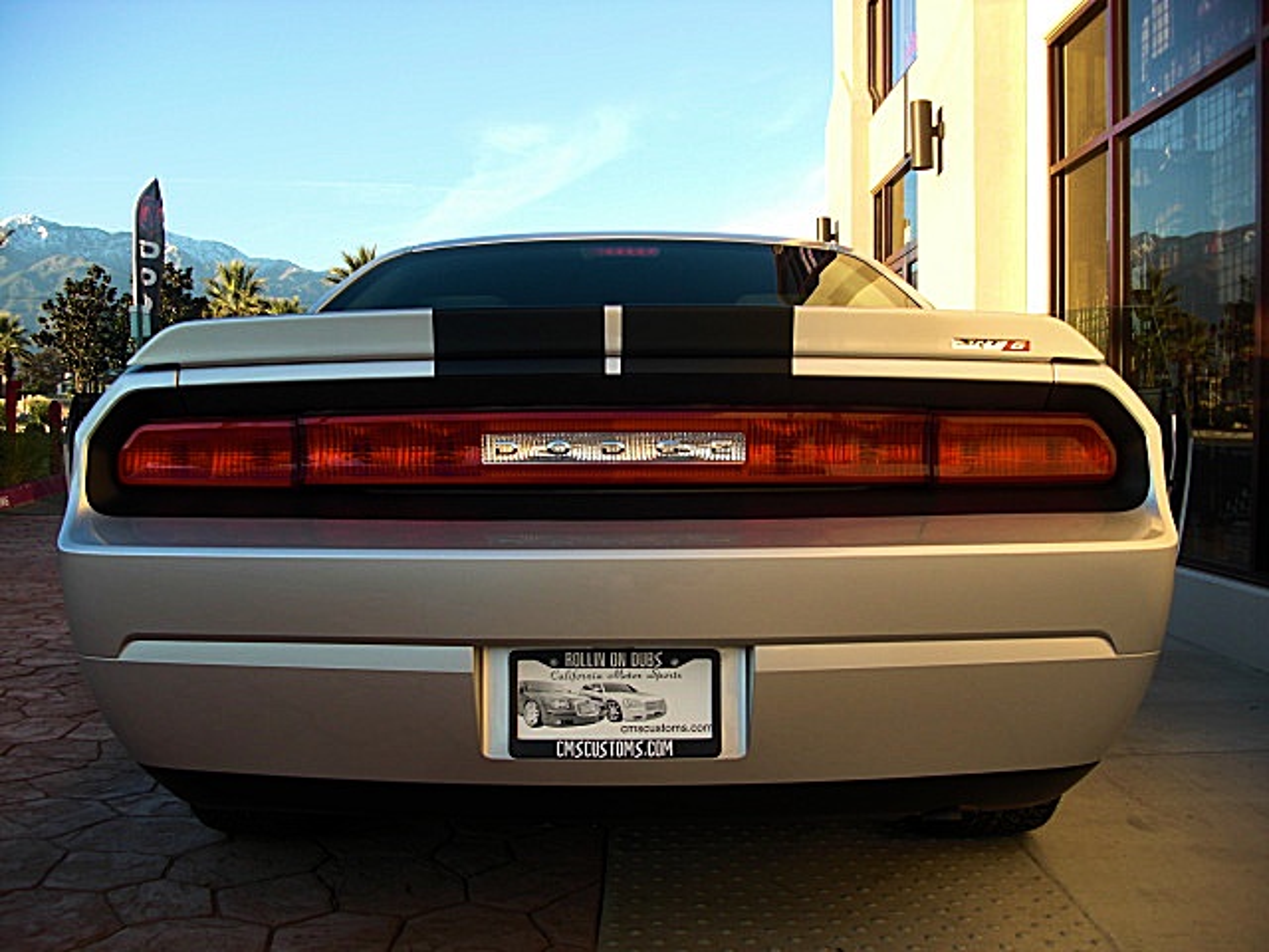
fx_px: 1320
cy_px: 476
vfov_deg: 39.7
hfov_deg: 51.4
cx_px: 634
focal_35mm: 36
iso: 50
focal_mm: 6.3
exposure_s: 1/160
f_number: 2.8
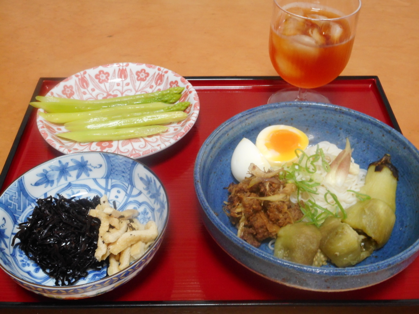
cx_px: 210
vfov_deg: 32.9
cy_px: 157
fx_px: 533
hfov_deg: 42.9
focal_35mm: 44
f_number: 4.7
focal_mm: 7.9
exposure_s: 1/13
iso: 400
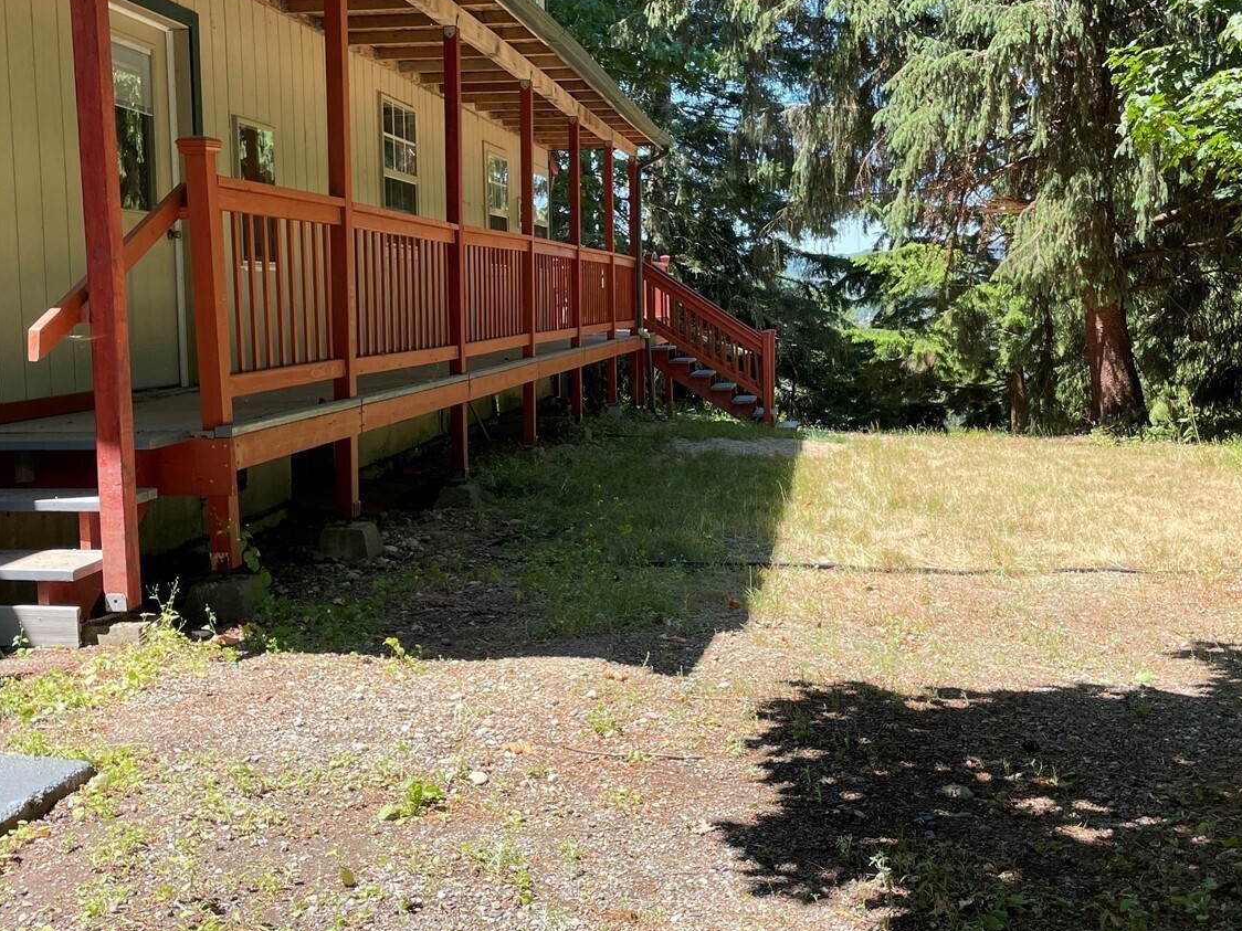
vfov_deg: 38.6
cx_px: 598
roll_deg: +0.9
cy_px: 405
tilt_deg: -4.1
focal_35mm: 37
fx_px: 1328
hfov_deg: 50.1
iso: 32
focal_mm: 4.2
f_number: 1.6
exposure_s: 1/801
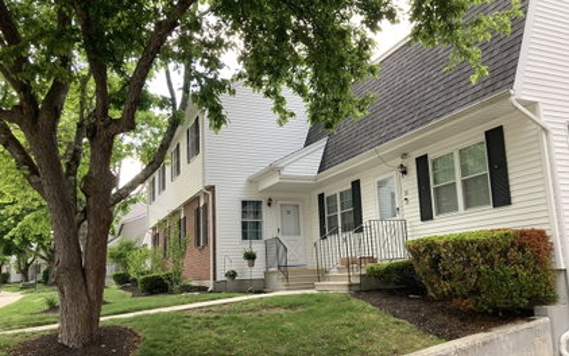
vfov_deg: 41.7
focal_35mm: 30
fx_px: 465
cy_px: 205
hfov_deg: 62.9
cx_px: 282
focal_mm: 3.99
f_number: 1.8
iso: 40
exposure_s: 1/121
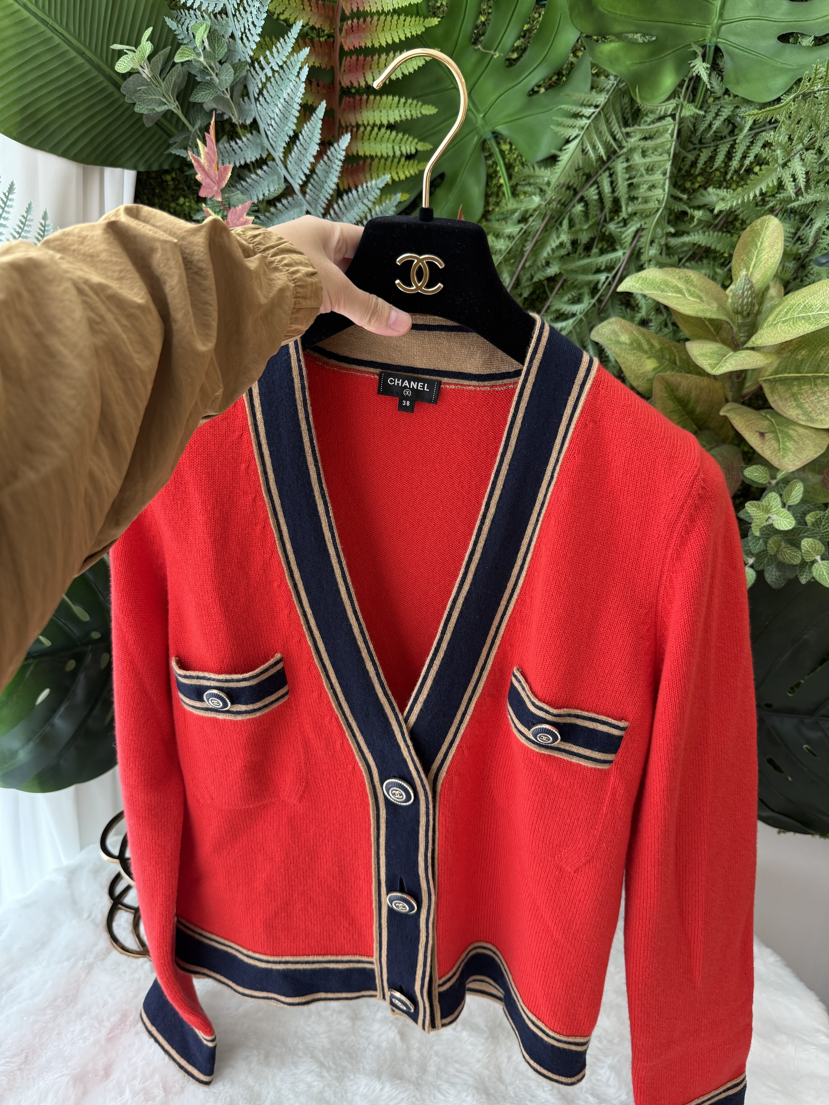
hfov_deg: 56.8
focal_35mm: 24
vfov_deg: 71.6
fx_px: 766
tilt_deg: -14.3
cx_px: 414
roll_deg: -4.5
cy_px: 552
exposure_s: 1/100
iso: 160
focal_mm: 6.76
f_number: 1.78
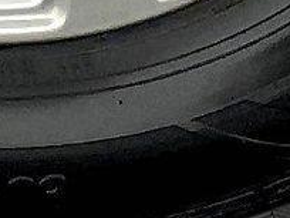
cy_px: -509
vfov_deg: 5.9
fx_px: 1902
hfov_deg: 8.6
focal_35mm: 227
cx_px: -48
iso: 64
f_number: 1.8
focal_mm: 3
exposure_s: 1/120
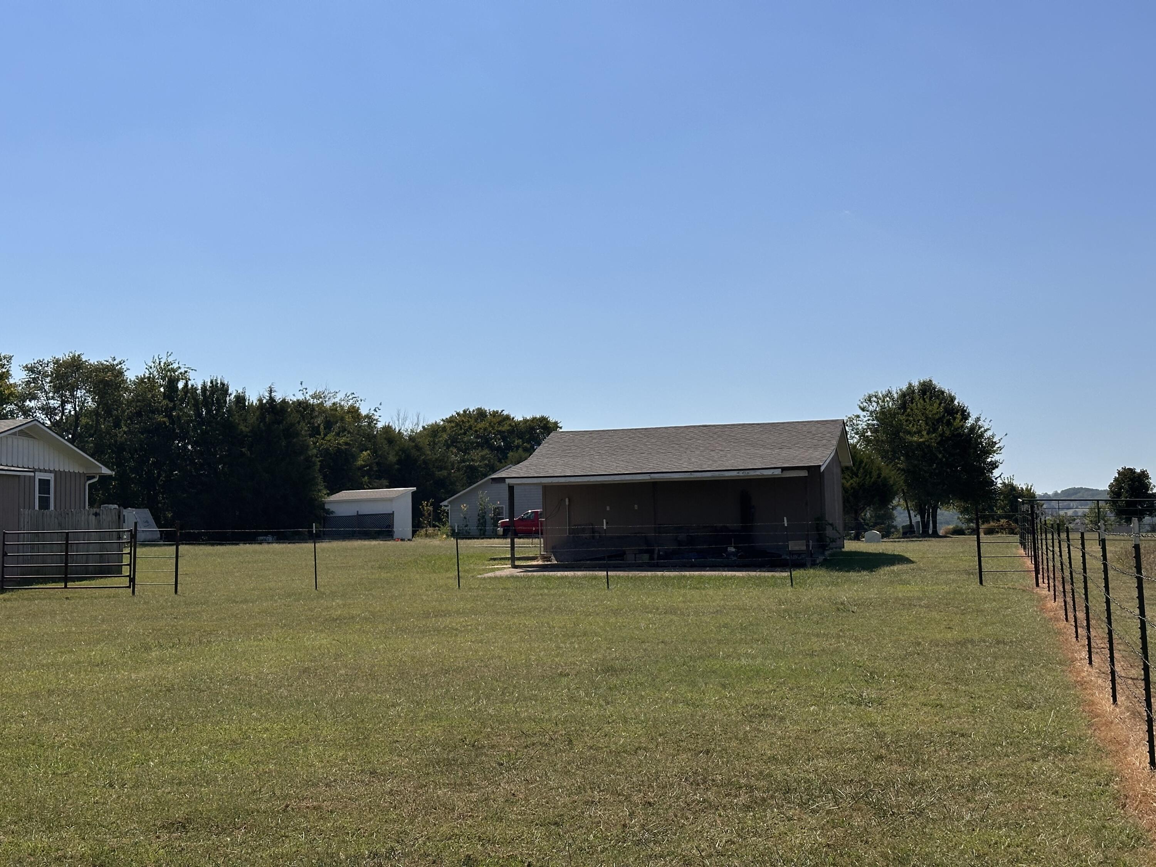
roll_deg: +1.9
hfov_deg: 39.7
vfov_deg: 30.3
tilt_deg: +4.6
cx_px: 578
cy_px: 434
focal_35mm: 48
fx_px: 1603
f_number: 1.78
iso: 64
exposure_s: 1/8929
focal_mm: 6.86
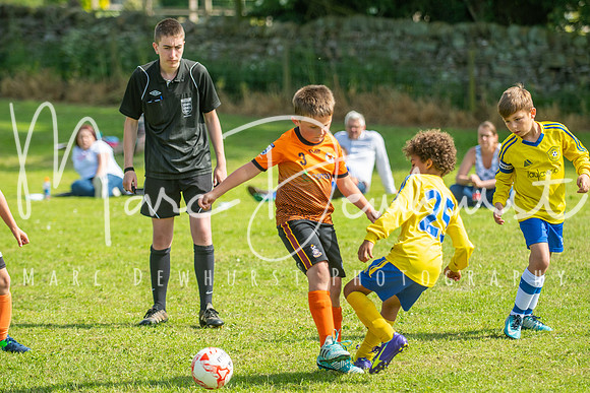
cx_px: 295
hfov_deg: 11.0
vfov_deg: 7.3
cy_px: 196
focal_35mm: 188
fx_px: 3073
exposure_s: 1/2000
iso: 250
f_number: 3.2
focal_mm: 125
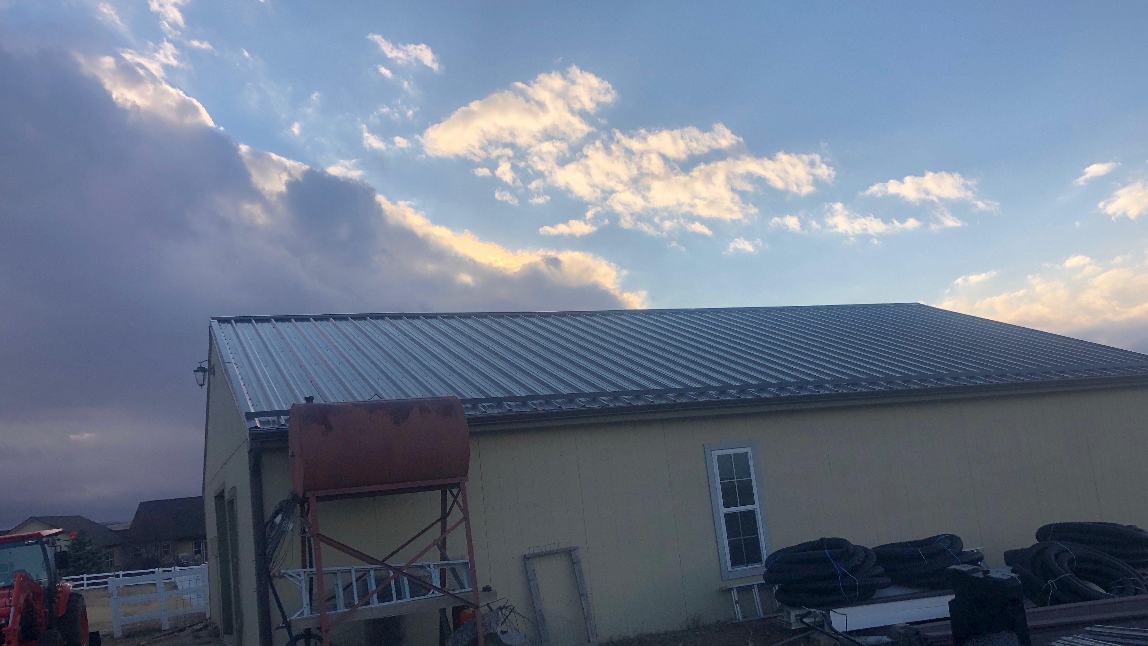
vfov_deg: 37.7
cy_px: 380
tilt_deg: +4.8
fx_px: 944
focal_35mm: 31
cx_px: 568
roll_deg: +6.1
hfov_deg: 62.6
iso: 20
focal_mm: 4
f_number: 1.8
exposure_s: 1/2088
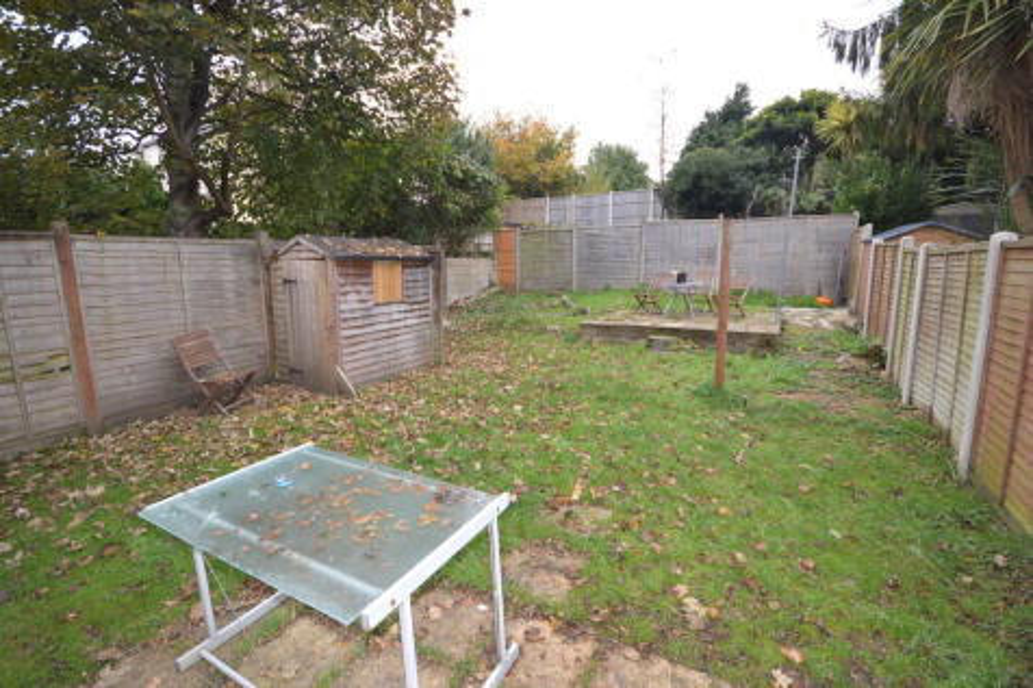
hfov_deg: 100.4
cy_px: 344
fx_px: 430
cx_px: 516
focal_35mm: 15
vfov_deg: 77.3
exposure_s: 1/100
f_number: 5.6
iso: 400
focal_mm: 10
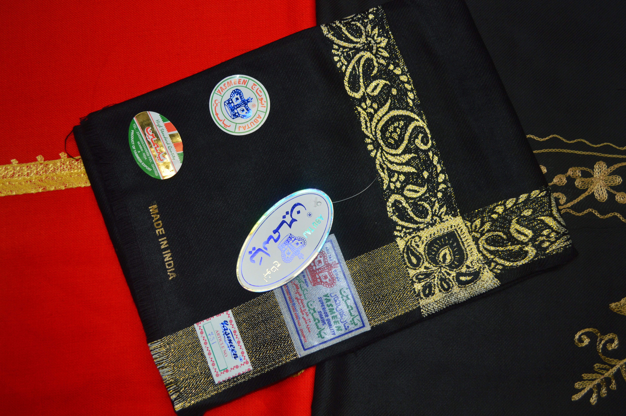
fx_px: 573
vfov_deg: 39.9
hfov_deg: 57.3
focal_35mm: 33
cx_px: 313
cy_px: 208
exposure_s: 1/60
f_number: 3.8
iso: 200
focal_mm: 22
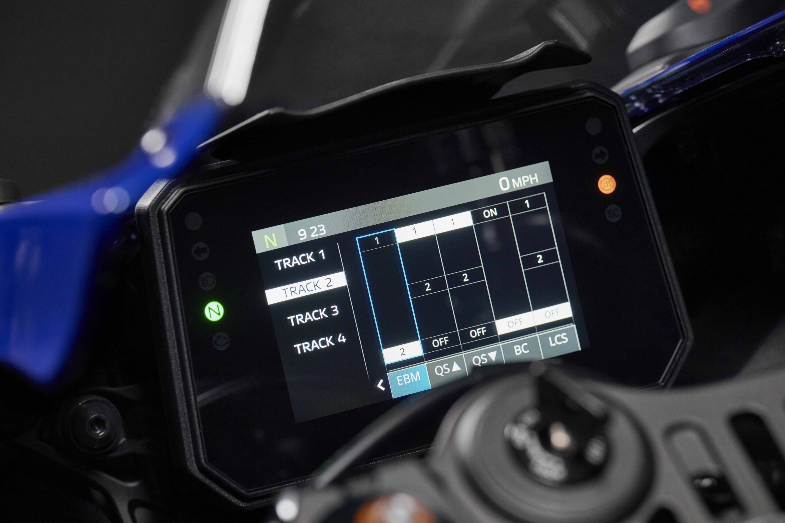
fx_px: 3816
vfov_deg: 7.8
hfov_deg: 11.7
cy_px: 262
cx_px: 392
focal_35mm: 175
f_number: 5.6
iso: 800
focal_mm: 175
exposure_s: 1/30
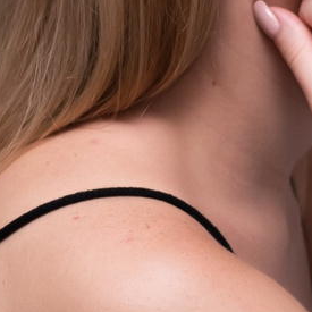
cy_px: 286
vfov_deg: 4.4
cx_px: 365
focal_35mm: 396
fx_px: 4038
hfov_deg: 4.4
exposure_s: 1/200
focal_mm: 50
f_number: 2.2
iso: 160
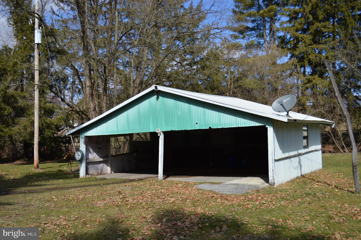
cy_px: 120
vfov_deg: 36.8
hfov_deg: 53.2
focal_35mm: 36
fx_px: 361
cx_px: 180
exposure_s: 1/4000
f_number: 4.5
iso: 400
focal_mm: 24
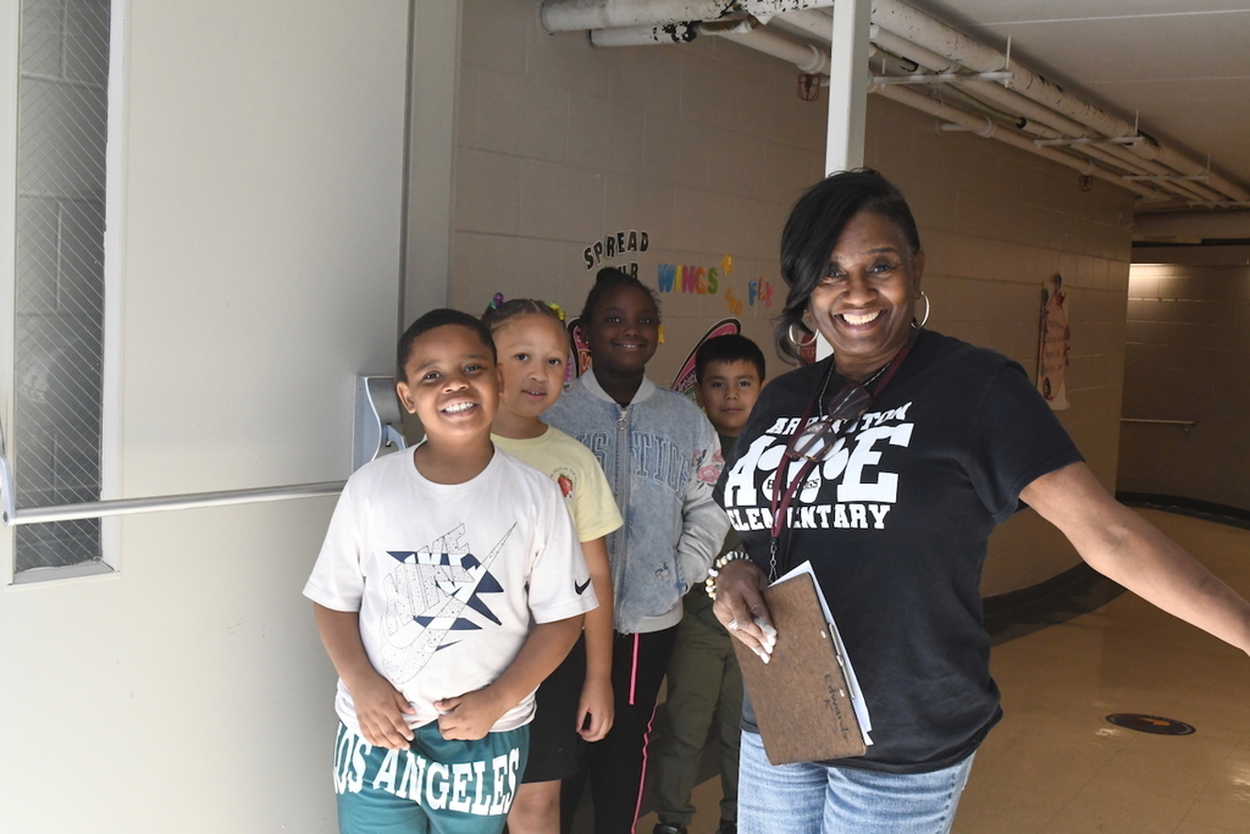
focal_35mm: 42
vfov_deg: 31.9
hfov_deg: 46.4
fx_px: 1458
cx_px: 625
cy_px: 417
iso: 3200
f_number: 11
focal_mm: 28
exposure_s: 1/100
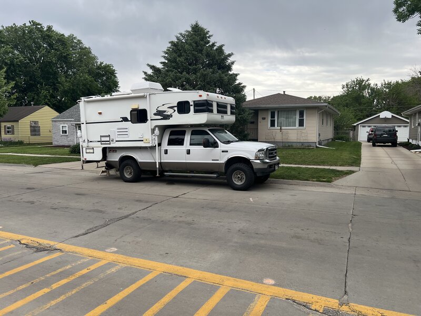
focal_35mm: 26
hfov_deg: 67.3
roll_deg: -0.3
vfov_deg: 53.1
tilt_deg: -4.3
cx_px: 210
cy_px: 158
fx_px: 316
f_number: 1.5
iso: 50
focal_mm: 5.7
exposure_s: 1/1280
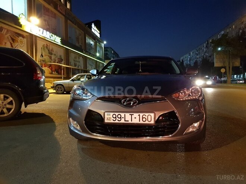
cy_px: 92
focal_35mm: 26
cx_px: 123
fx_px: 185
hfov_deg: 67.3
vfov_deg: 53.1
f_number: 1.7
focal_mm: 4.3
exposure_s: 1/10
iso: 400
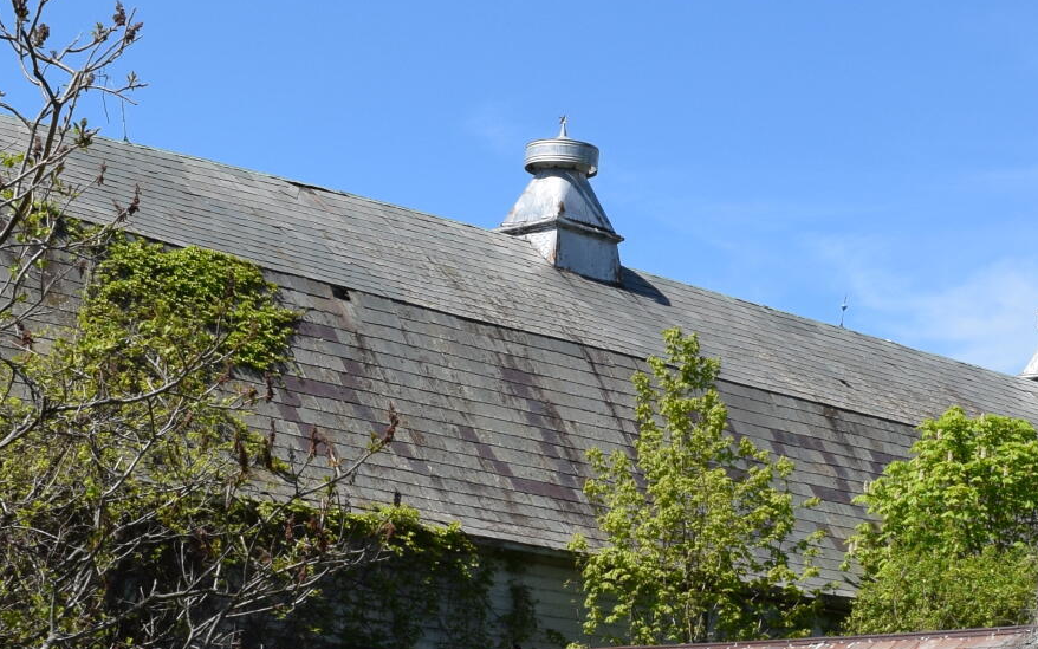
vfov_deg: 13.8
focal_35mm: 94
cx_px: 915
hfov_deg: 21.6
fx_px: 2659
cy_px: 514
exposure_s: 1/400
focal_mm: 18
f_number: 10
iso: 200
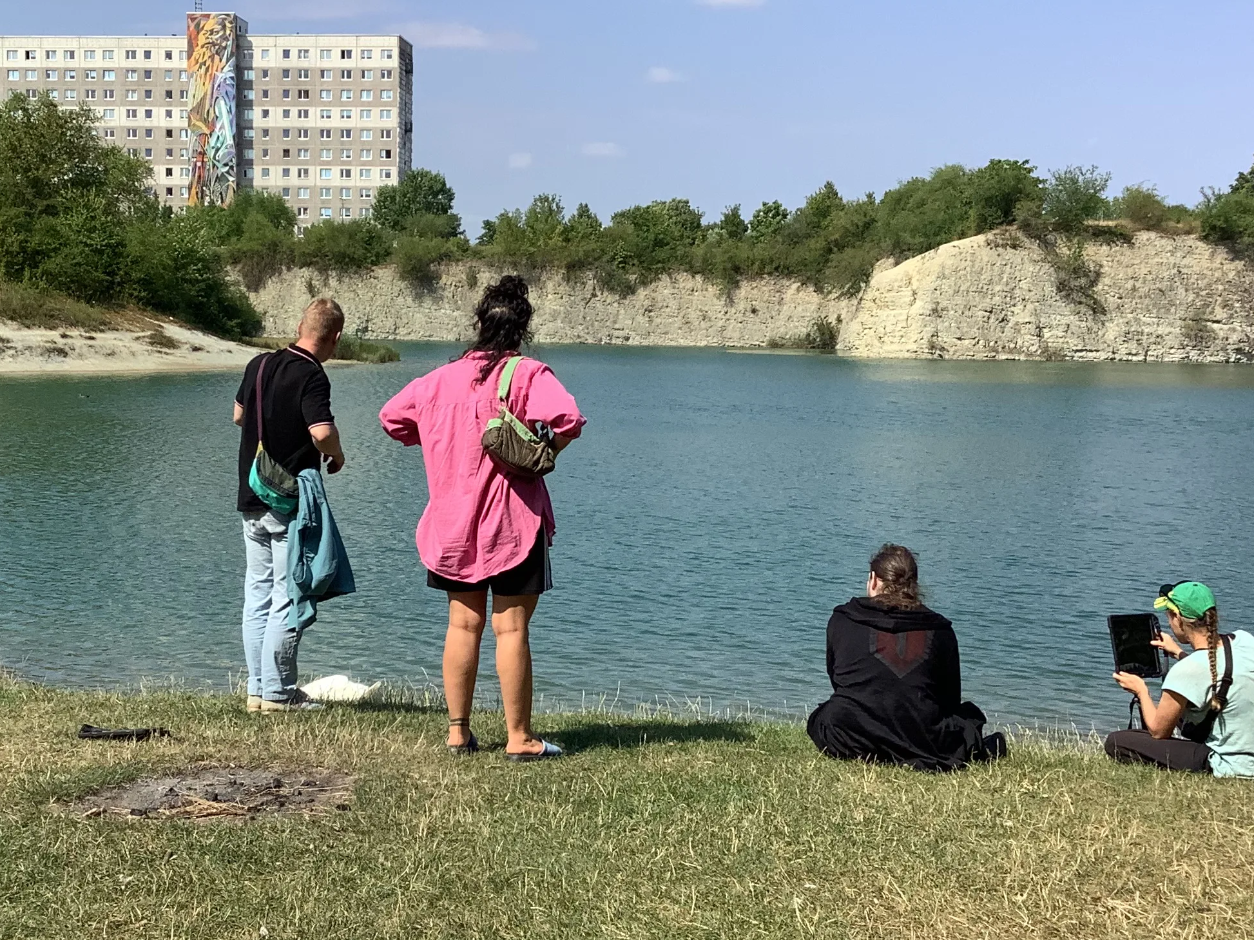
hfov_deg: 36.6
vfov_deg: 28.0
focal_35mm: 52
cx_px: 463
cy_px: 546
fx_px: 1884
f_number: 2.4
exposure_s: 1/1335
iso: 25
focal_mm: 3.3
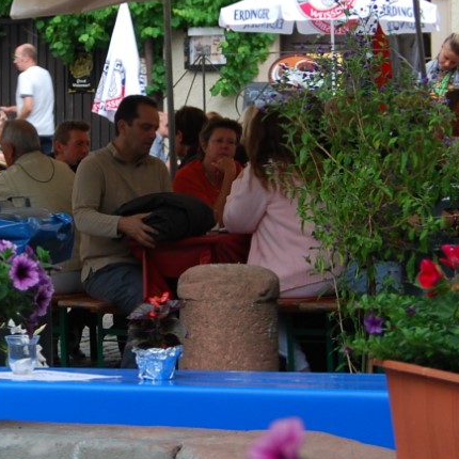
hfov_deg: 10.2
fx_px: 2565
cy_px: 149
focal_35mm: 171
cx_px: 108
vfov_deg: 10.2
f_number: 4.5
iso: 200
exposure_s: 1/80
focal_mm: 30
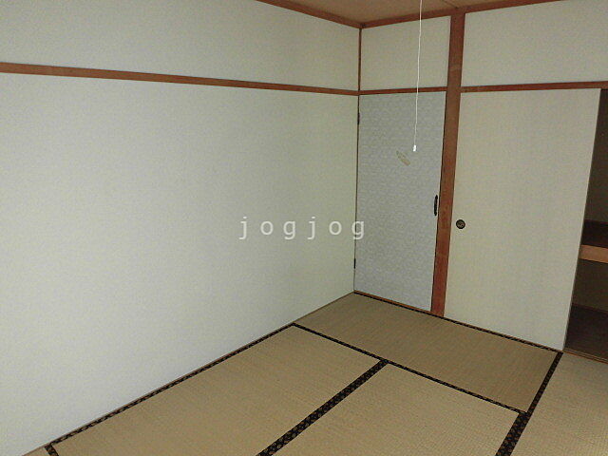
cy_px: 228
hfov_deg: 71.6
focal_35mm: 24
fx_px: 422
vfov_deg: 56.8
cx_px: 304
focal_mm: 4.3
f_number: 3.1
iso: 100
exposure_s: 1/60
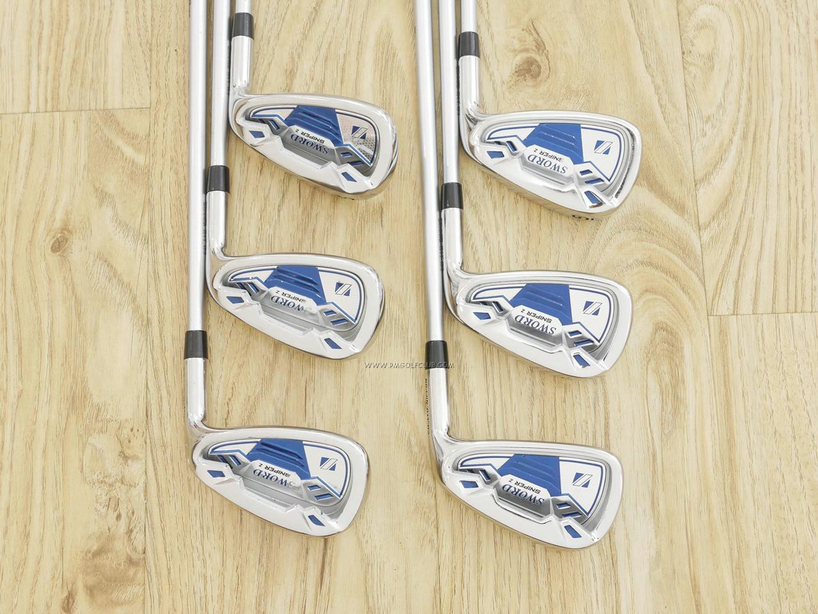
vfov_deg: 29.1
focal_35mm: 50
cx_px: 409
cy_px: 307
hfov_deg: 38.2
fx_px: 1182
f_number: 4.5
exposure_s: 1/40
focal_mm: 25
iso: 1600
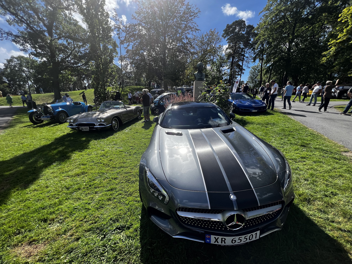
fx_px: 132
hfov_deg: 106.2
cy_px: 132
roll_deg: -2.2
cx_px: 176
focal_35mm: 13
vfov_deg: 89.9
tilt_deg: -12.3
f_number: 1.8
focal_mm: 1.57
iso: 32
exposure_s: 1/1980
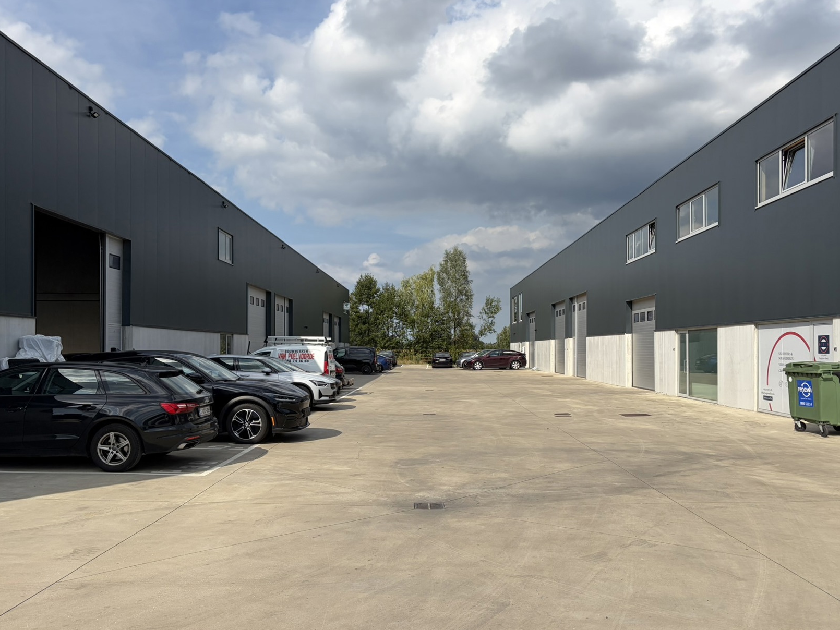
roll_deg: +0.5
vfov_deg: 45.4
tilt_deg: +1.3
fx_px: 752
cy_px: 332
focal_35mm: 31
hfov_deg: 58.3
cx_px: 419
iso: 50
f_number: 1.6
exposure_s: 1/5814
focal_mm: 5.96
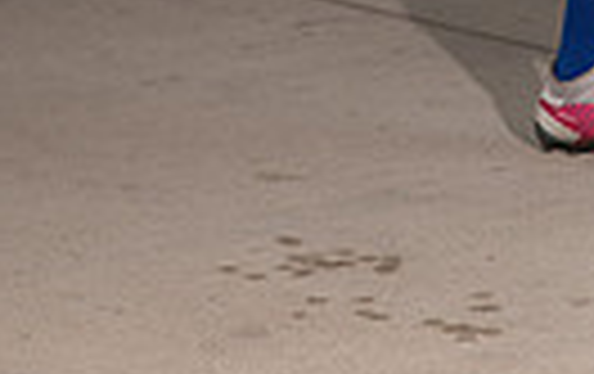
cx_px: 652
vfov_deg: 5.2
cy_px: -563
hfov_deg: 8.6
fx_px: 3940
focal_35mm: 243
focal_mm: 70
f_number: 7.1
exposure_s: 1/320
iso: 250
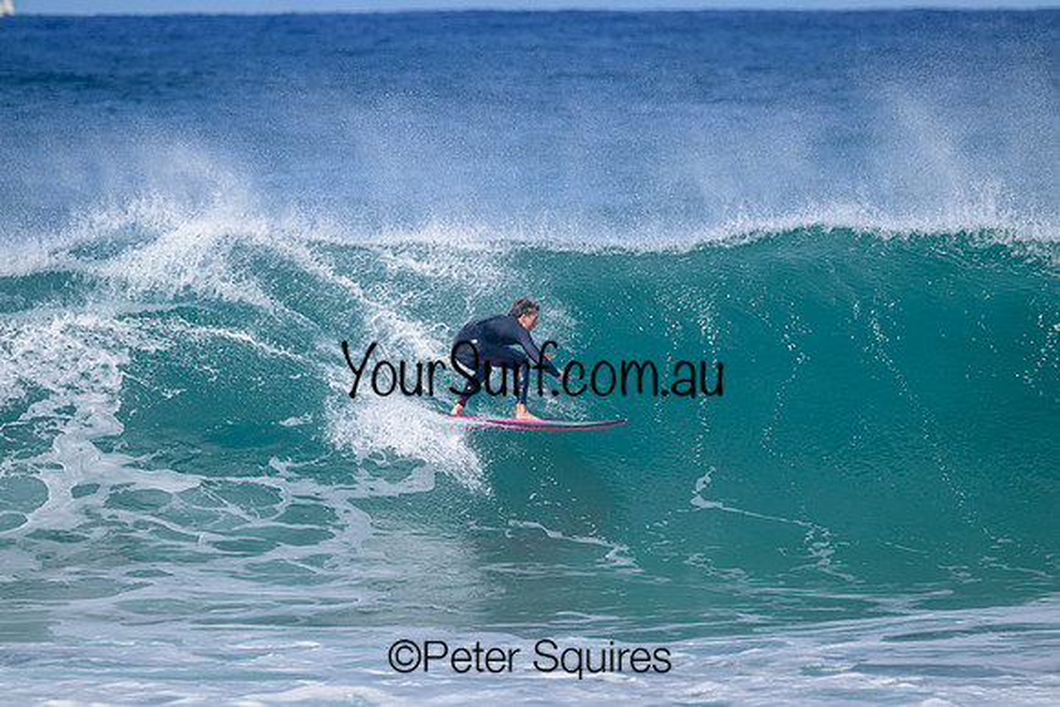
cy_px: 354
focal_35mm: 590
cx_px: 530
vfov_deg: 2.3
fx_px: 17375
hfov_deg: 3.5
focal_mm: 590
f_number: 11
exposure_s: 1/2000
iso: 900
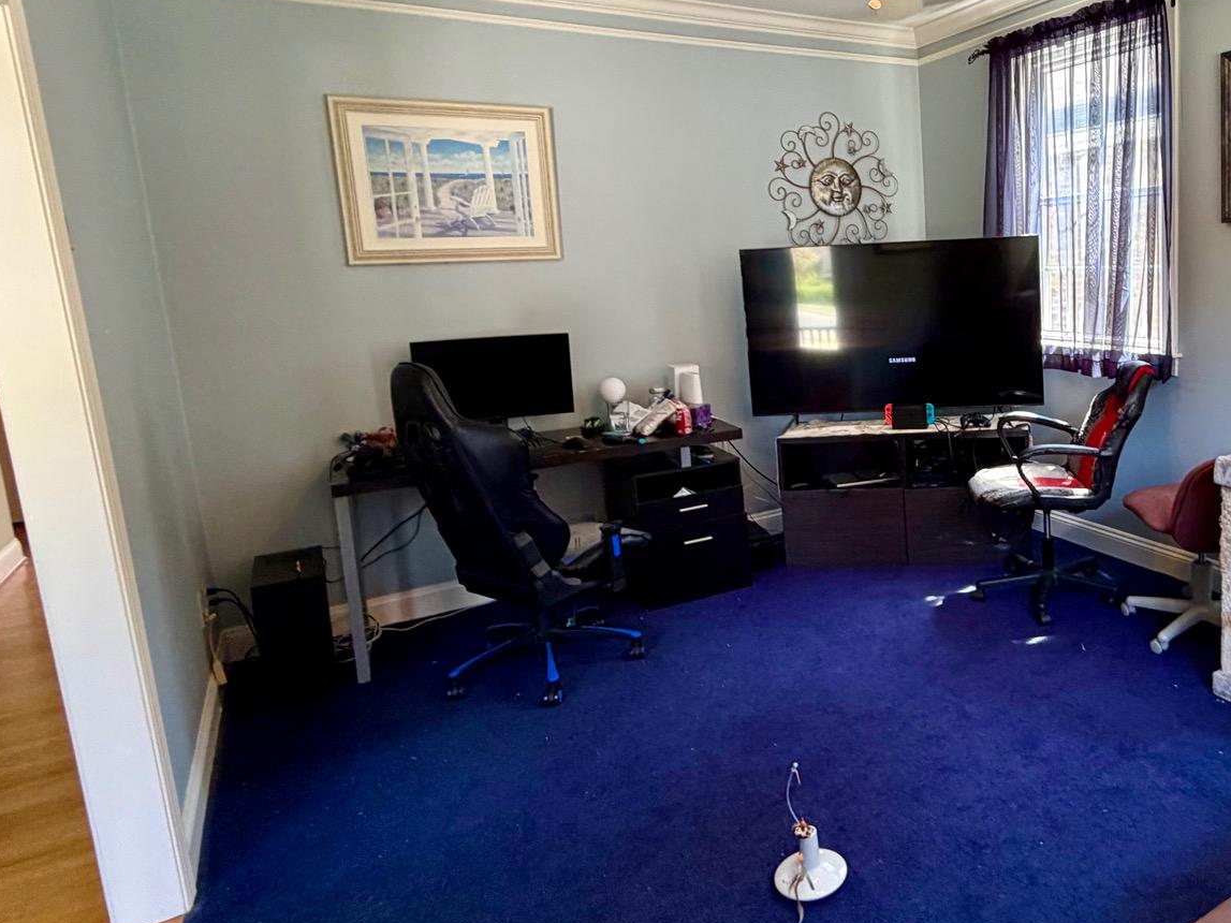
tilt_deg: -7.8
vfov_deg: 54.6
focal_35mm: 25
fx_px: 889
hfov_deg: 64.7
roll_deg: +3.4
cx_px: 940
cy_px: 386
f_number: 2.2
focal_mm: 2.22
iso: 250
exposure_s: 1/60
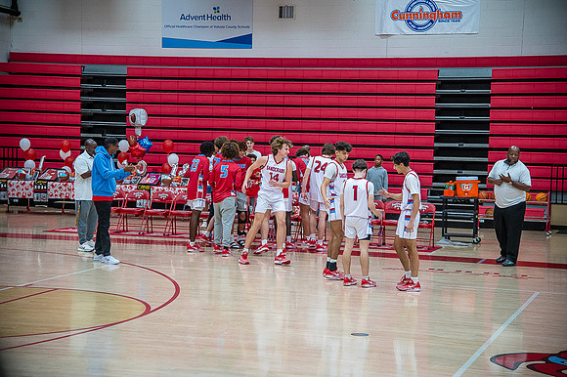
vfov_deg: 17.5
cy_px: 188
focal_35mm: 78
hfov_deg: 26.0
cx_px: 284
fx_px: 1228
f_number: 4
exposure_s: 1/320
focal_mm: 78
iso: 2000
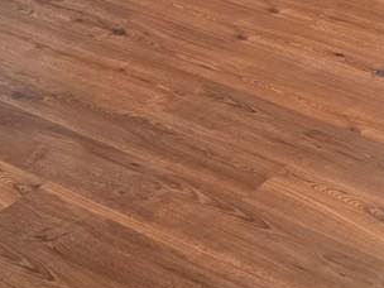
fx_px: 1342
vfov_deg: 10.4
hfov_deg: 14.7
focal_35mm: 121
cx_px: 638
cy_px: -435
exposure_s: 1/120
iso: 500
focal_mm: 6.3
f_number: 1.7
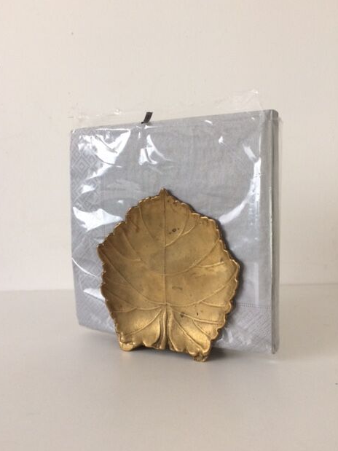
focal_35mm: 30
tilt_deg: -6.9
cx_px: 166
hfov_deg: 46.8
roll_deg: +1.8
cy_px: 219
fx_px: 391
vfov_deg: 60.0
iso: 125
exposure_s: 1/33
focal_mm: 4.15
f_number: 2.2
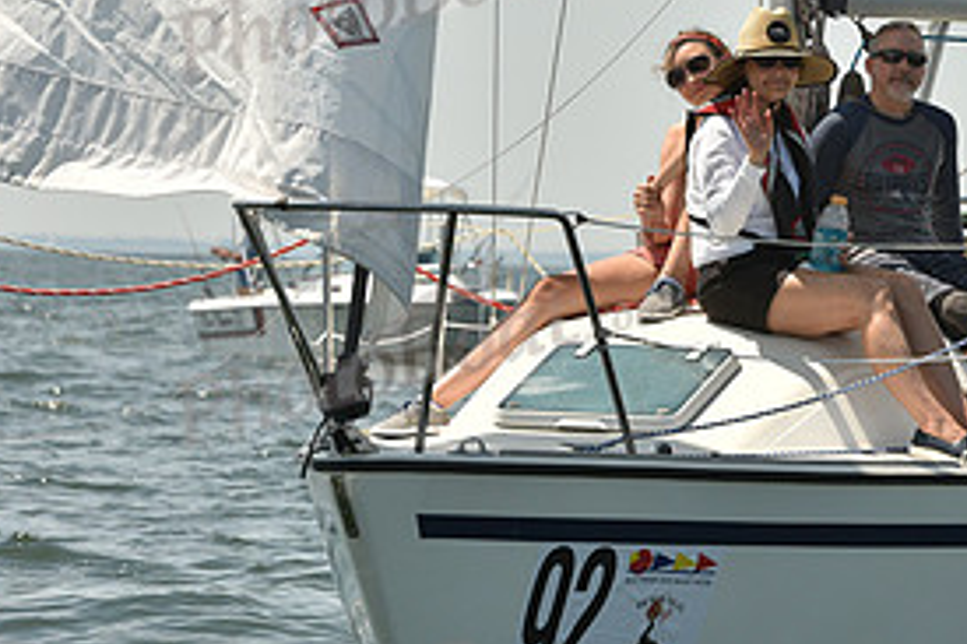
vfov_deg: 3.9
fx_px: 9342
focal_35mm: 348
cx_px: 854
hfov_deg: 5.9
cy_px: 125
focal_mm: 165
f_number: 7.1
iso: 320
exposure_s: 1/1600
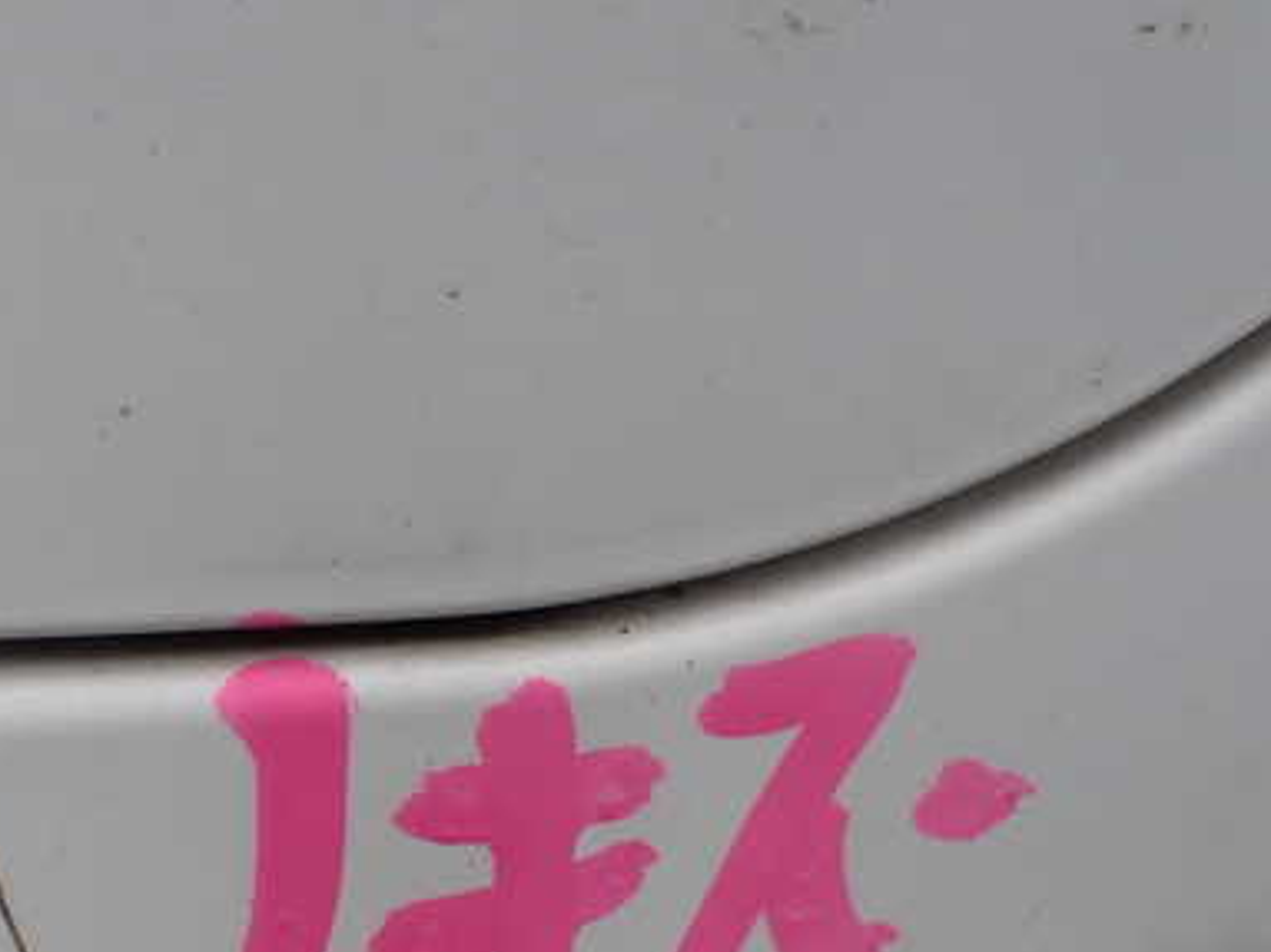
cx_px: 319
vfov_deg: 30.2
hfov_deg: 39.4
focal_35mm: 47
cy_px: 743
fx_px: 1725
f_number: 3.2
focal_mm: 5.4
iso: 100
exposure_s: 1/320
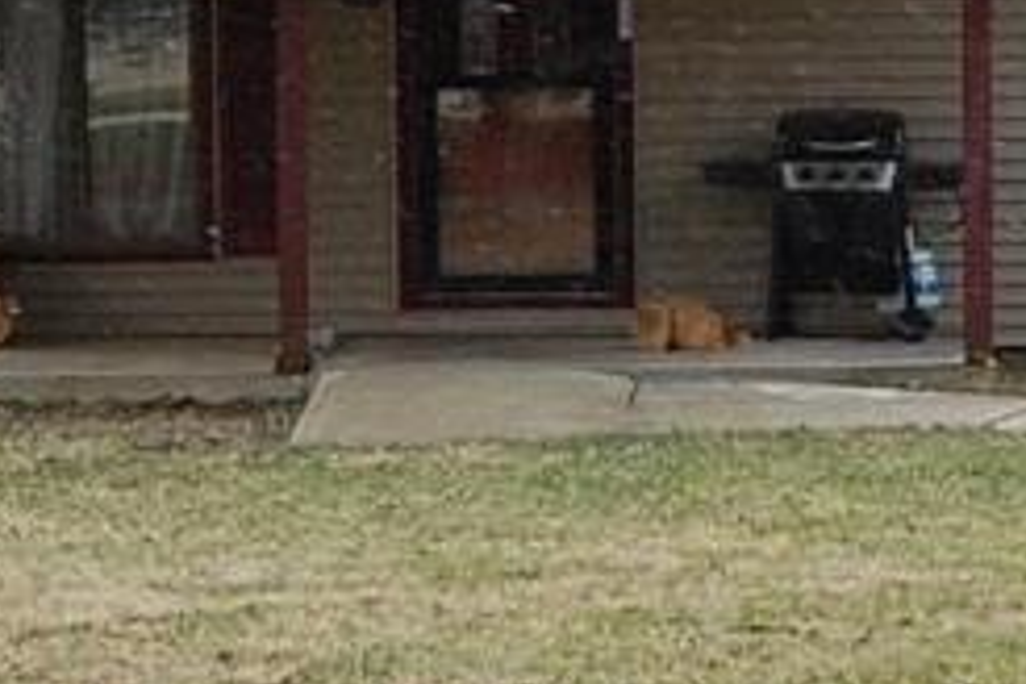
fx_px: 4417
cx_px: 978
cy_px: 142
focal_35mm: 155
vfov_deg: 8.8
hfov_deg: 13.1
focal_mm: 22
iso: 200
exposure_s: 1/200
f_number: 7.1
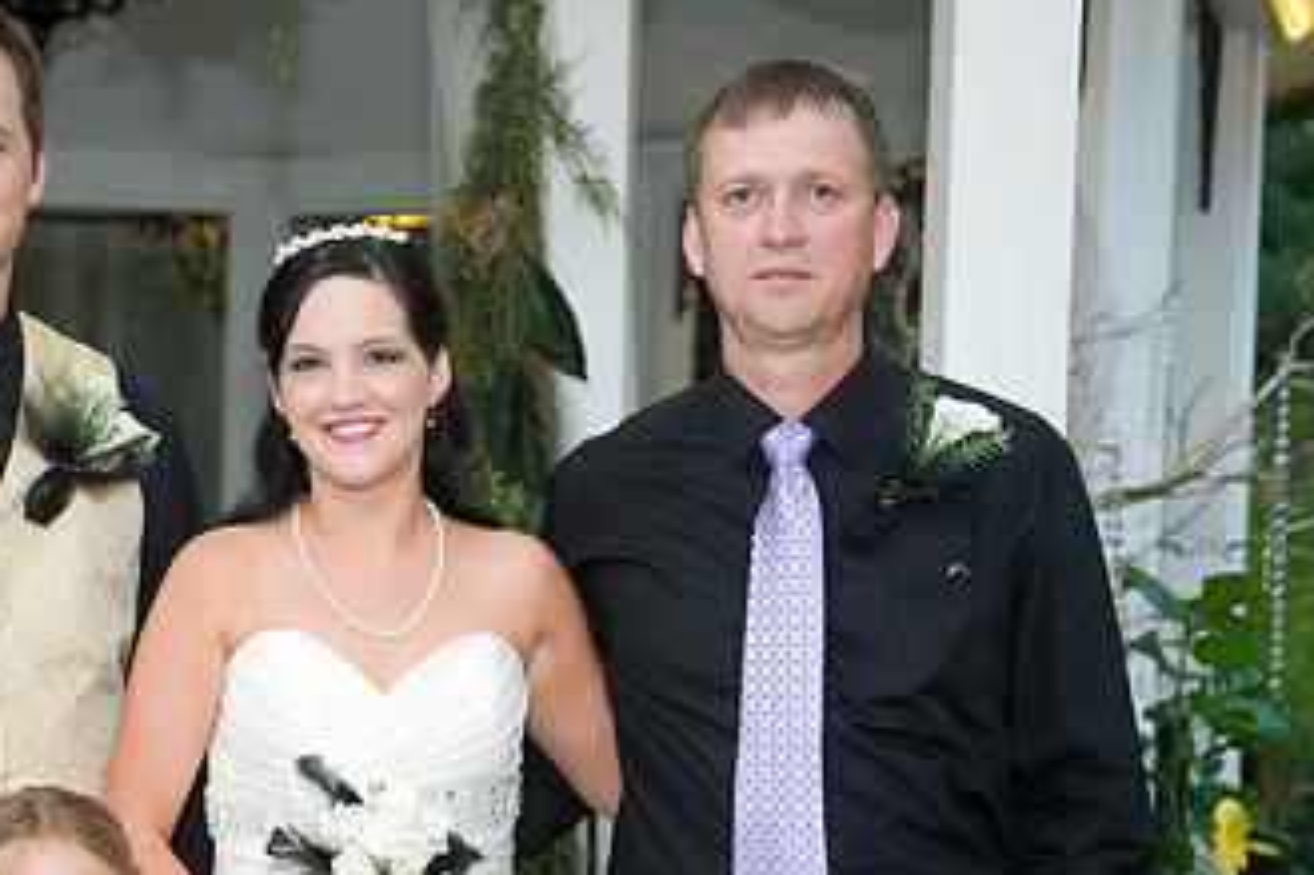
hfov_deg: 26.9
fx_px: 2700
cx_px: 308
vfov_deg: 18.2
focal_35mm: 74
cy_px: 699
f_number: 2.8
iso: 800
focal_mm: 42
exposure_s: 1/125
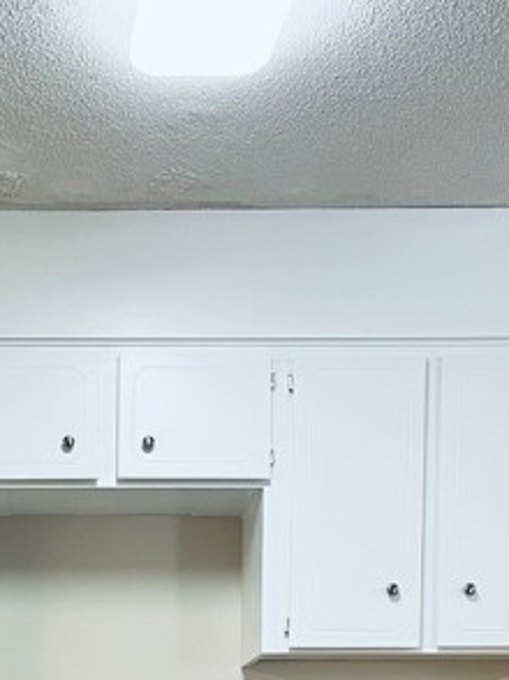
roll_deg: +0.0
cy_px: 849
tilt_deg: -2.8
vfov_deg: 25.2
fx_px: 1335
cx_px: 25
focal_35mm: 68
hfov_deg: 21.0
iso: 125
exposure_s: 1/60
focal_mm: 5.1
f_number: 1.6
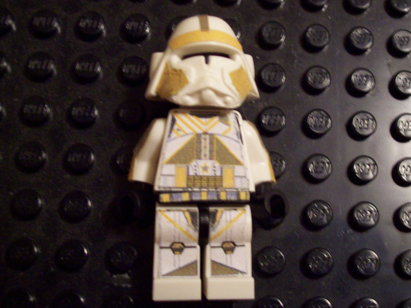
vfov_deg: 24.4
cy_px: 134
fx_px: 712
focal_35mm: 60
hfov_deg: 32.1
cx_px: 242
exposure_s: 1/8
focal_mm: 7.6
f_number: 3
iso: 200
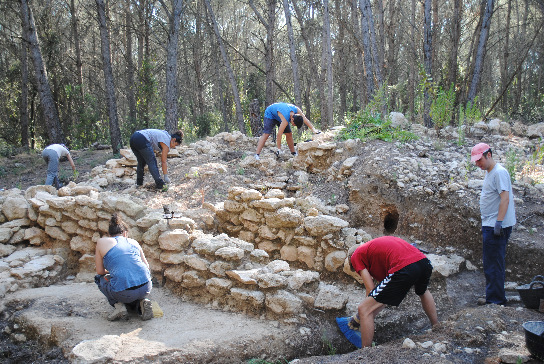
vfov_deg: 32.0
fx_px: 635
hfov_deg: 46.3
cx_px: 272
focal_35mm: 42
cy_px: 182
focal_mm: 28
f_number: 4.5
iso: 200
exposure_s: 1/60
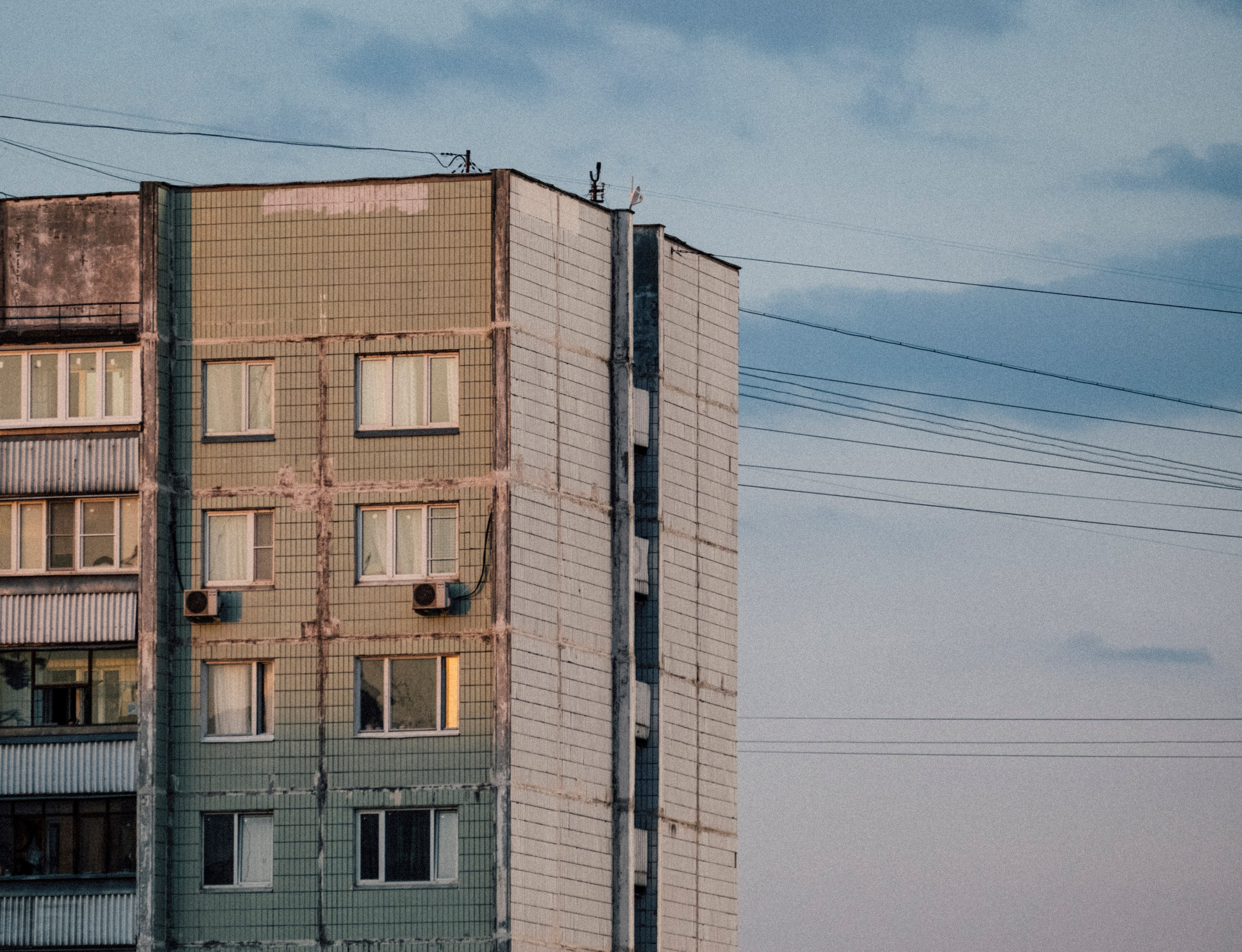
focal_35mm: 255
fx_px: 9226
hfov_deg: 7.7
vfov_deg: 5.9
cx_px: 528
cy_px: 476
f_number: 4.5
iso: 800
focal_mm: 148.5
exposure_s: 1/1100
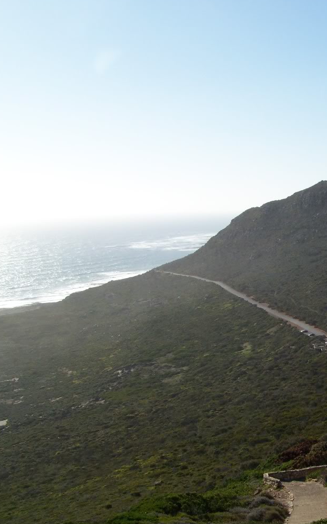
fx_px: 898
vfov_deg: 32.4
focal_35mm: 63
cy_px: 300
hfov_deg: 19.8
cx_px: 350
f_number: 4
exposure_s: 1/800
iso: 72
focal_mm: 5.85
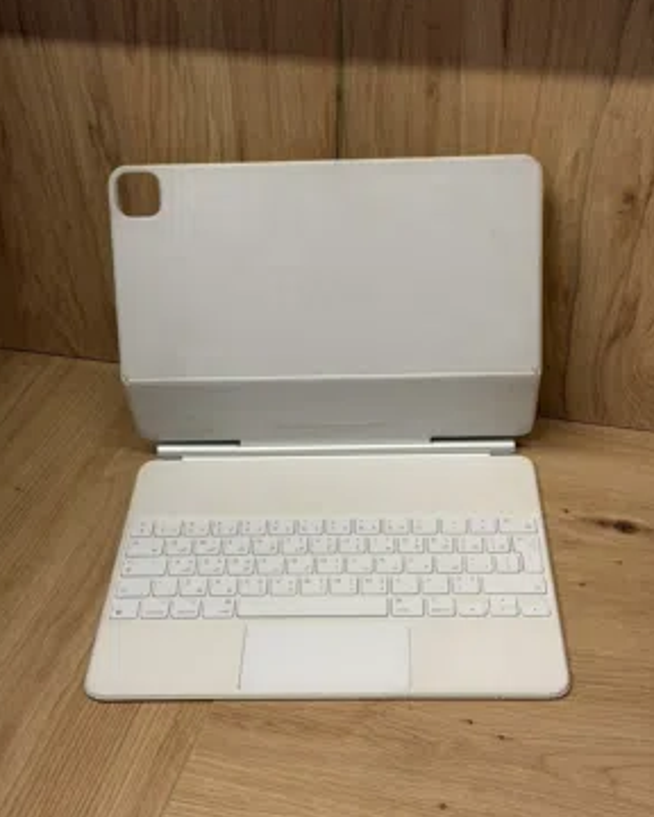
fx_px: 1258
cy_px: 365
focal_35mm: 52
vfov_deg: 36.0
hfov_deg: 29.1
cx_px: 318
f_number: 1.78
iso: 50
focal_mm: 6.76
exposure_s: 1/50
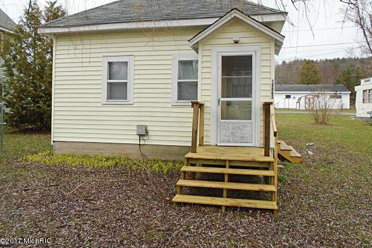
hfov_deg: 65.5
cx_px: 189
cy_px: 108
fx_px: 289
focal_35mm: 28
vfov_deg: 46.3
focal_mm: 4.6
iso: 100
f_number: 3.2
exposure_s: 1/640
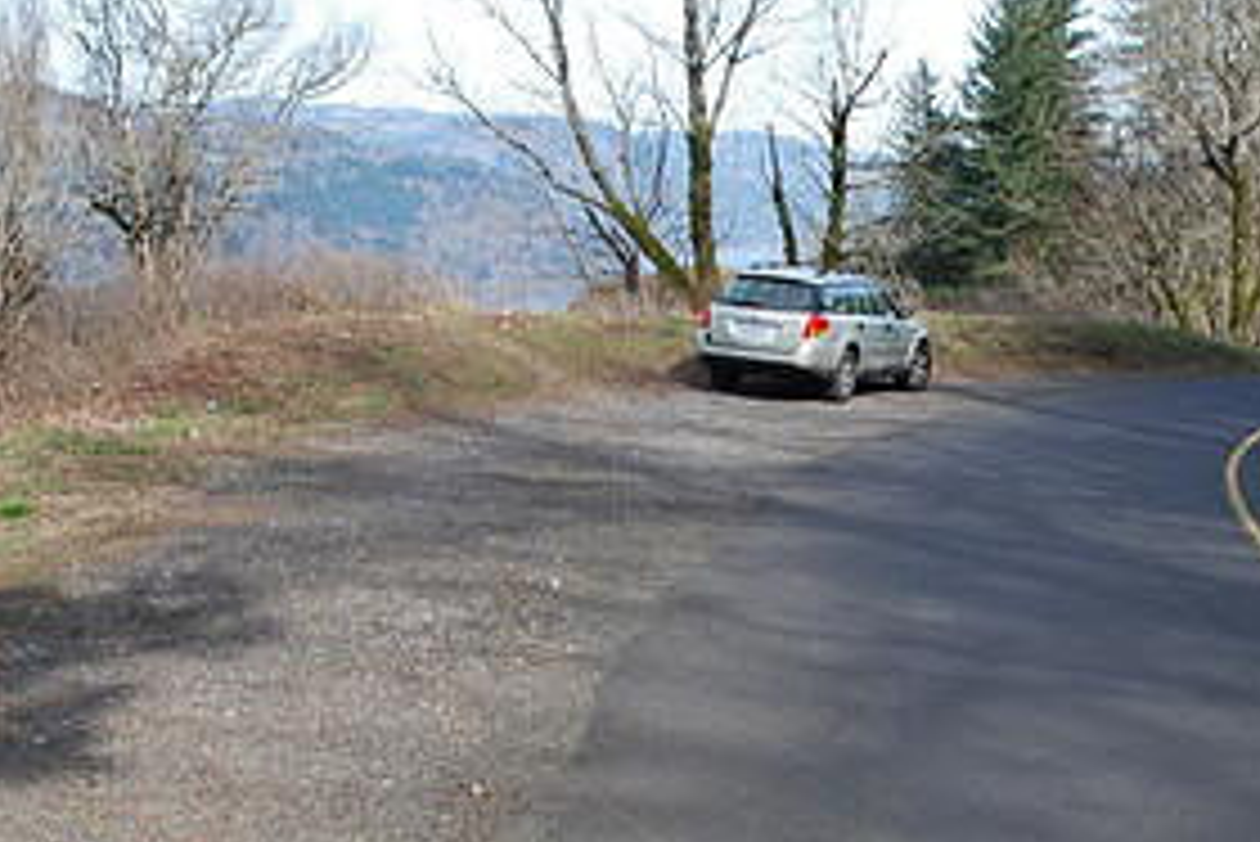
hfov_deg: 35.2
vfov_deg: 24.2
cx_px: 864
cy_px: 464
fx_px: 1961
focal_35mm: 56
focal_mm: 18
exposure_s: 1/320
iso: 200
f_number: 5
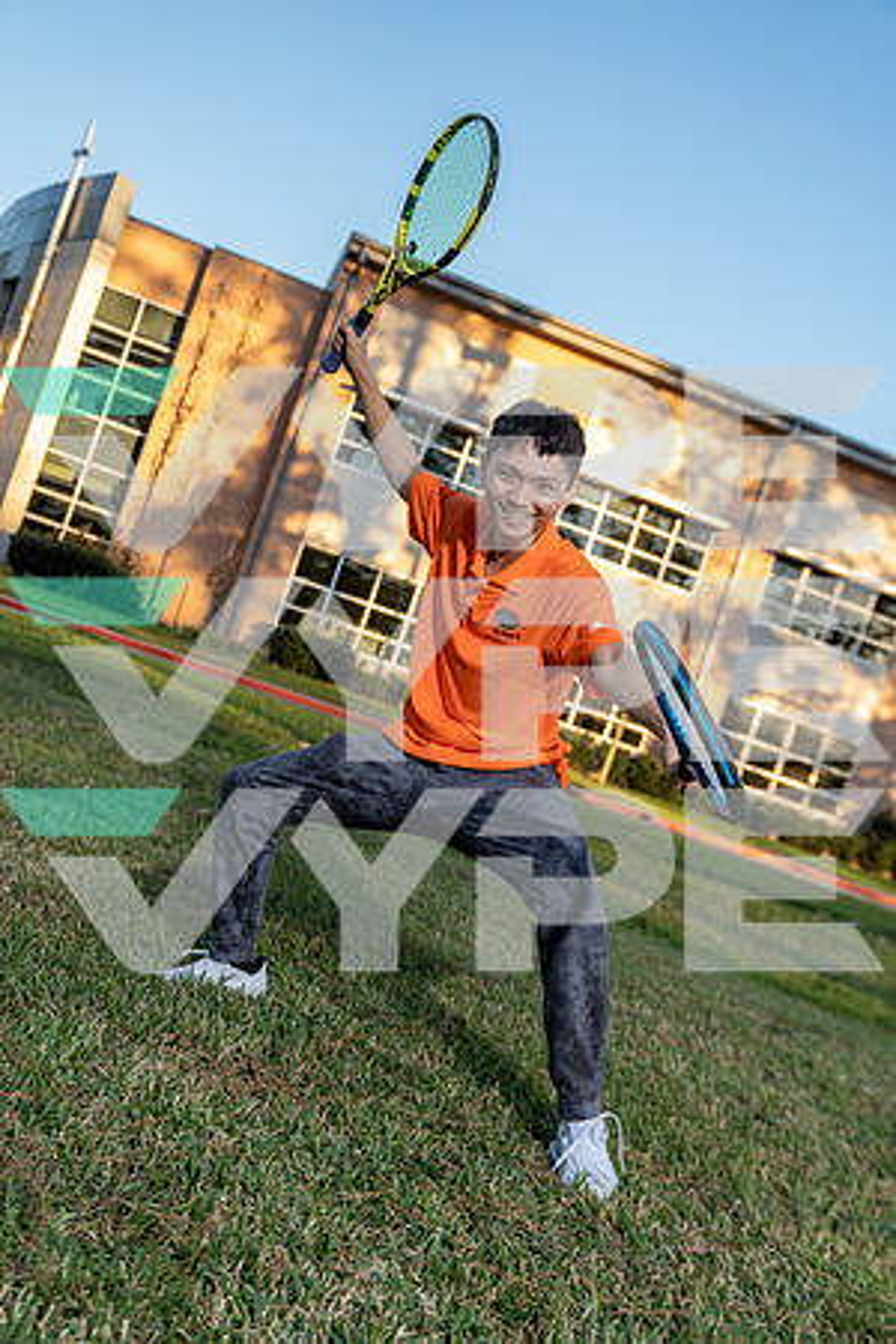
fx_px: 1344
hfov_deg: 36.9
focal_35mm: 36
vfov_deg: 53.1
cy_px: 672
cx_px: 448
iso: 200
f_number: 3.5
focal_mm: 36
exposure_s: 1/250
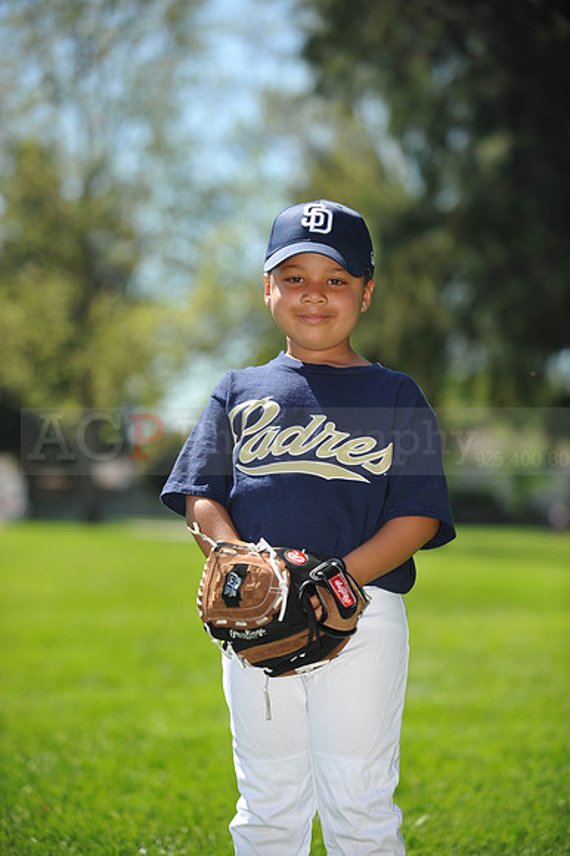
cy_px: 428
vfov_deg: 18.3
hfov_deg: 12.2
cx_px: 285
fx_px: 2663
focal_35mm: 112
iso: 200
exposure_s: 1/1250
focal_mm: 112
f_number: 4
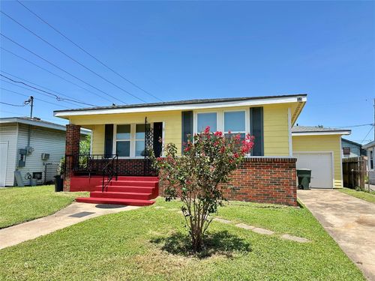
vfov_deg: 56.8
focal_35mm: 24
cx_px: 188
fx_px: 260
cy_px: 140
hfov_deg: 71.6
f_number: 1.78
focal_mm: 6.86
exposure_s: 1/1751
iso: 80
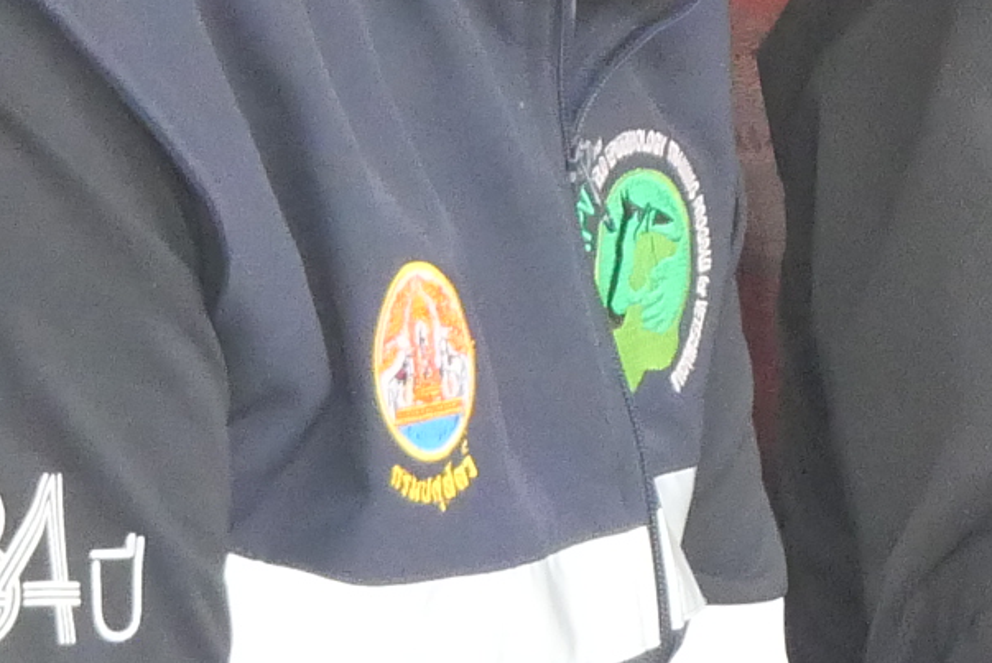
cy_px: 137
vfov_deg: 1.8
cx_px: 979
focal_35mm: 763
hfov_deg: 2.7
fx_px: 21039
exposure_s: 1/320
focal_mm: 60
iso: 3200
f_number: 7.1
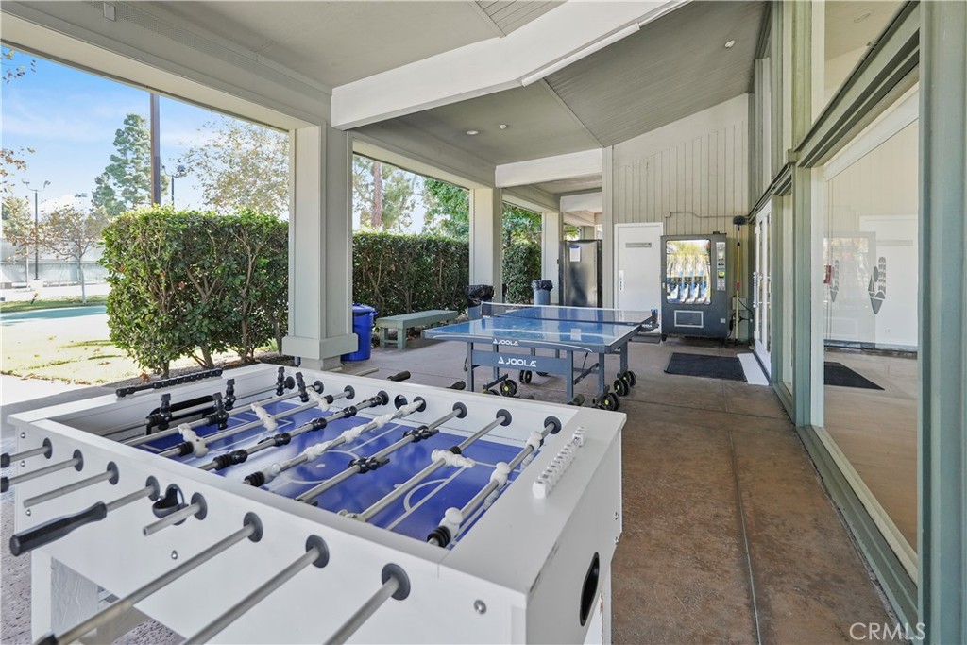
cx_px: 484
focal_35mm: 16
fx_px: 443
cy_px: 322
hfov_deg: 95.0
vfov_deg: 72.1
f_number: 5
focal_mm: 16.5
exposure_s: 1/125
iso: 400
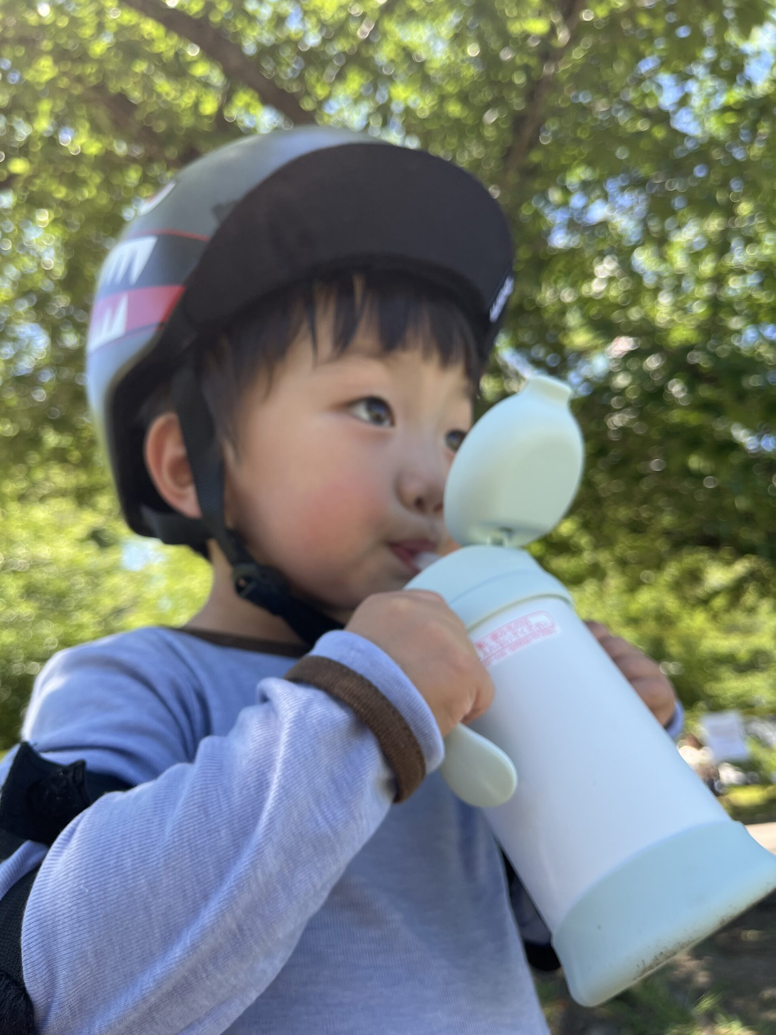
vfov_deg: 67.3
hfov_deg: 53.1
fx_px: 777
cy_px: 518
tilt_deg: +19.9
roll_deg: +3.6
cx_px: 388
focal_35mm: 26
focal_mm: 5.1
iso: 50
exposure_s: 1/563
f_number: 1.6
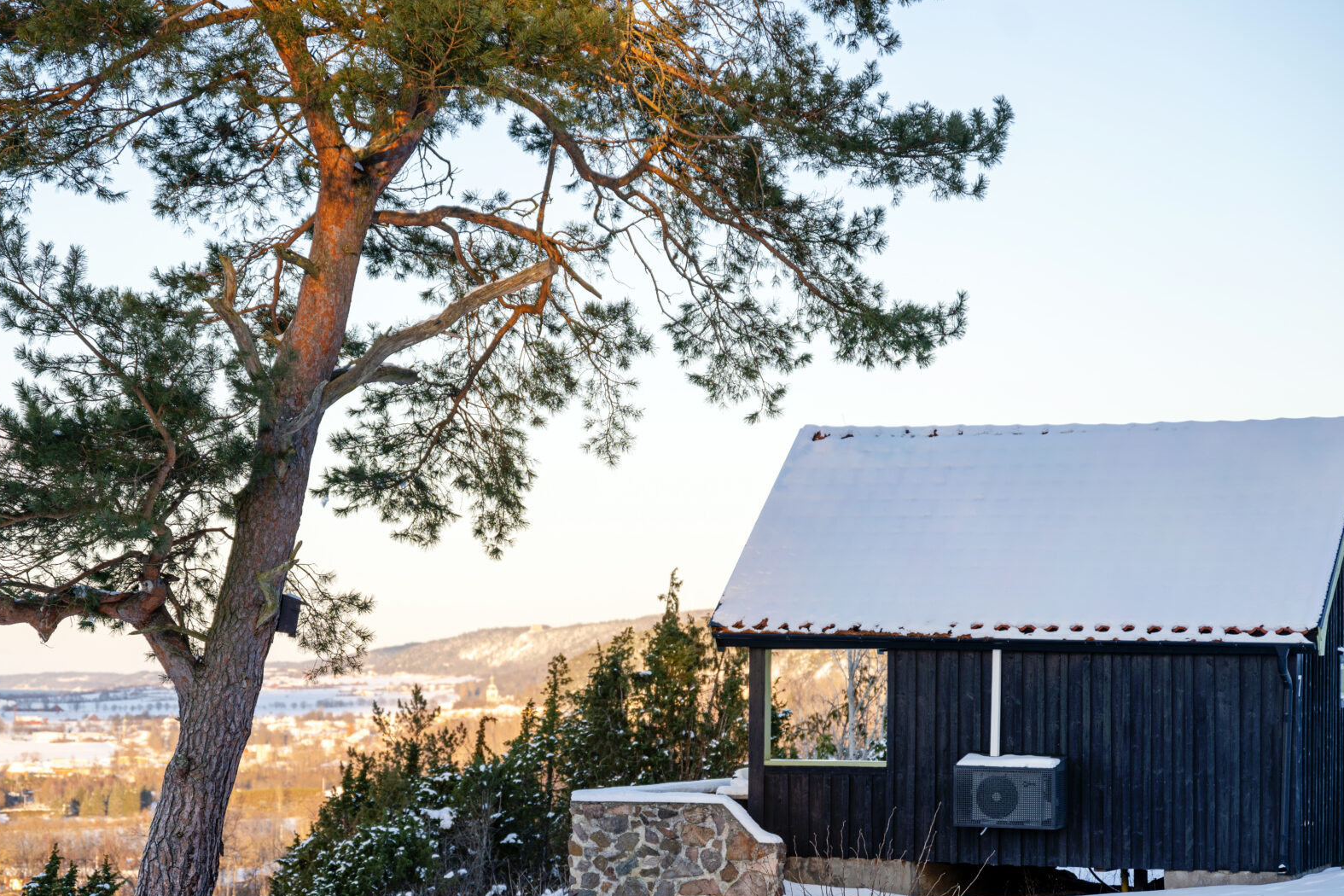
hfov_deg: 22.4
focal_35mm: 91
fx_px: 3397
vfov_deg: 15.0
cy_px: 568
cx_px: 547
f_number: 3.2
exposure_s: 1/250
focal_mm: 70
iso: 80
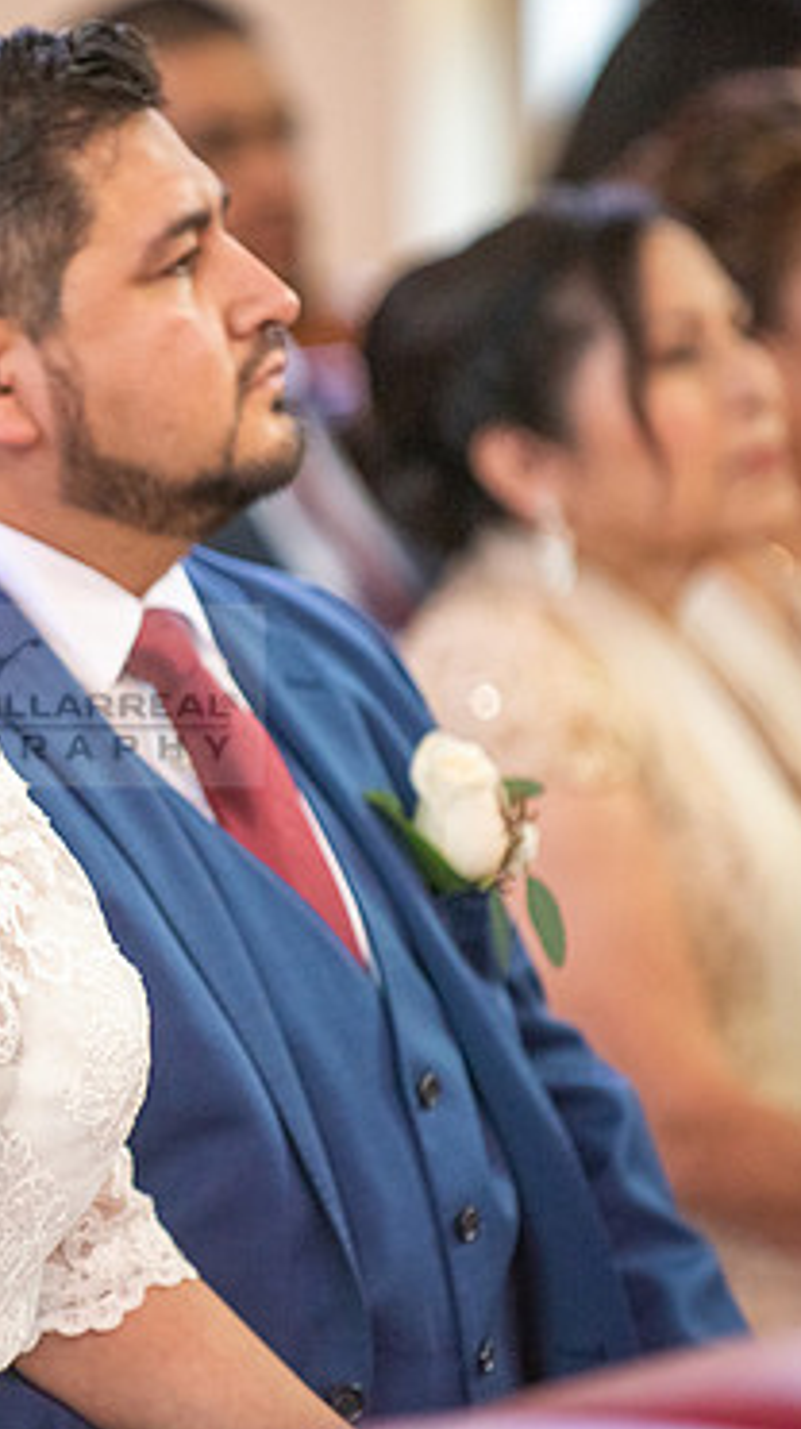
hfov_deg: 3.7
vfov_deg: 6.6
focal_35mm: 328
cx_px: -62
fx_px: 12416
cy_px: 695
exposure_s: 1/250
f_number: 2.8
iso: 2000
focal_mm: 200
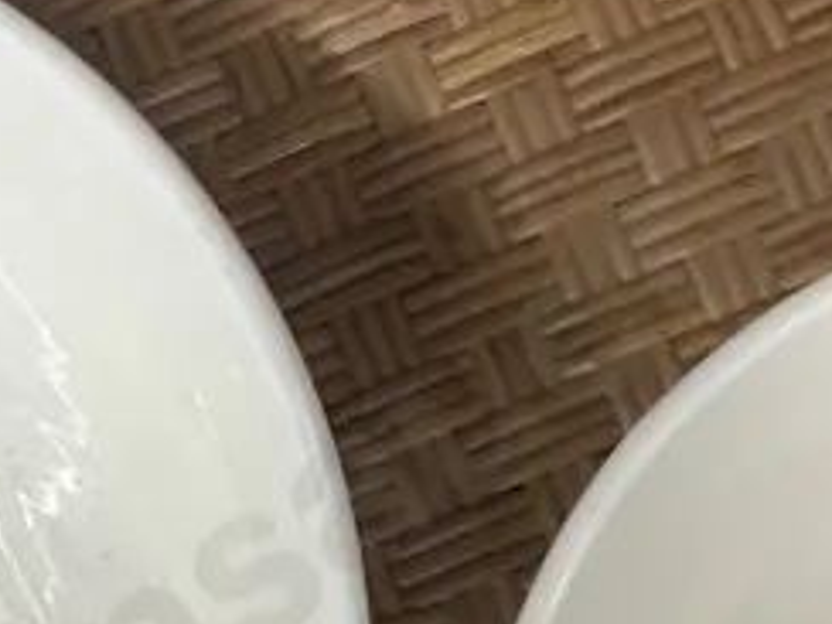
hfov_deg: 17.9
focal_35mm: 109
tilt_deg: -78.9
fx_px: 2620
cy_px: 604
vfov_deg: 13.4
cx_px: 218
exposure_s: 1/100
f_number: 1.8
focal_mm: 4.25
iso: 100
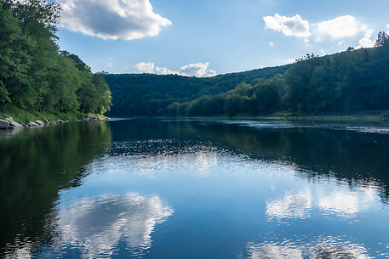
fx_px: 335
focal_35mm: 31
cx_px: 180
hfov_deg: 60.2
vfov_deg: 42.3
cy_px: 115
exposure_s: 1/160
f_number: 9
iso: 80
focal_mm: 24
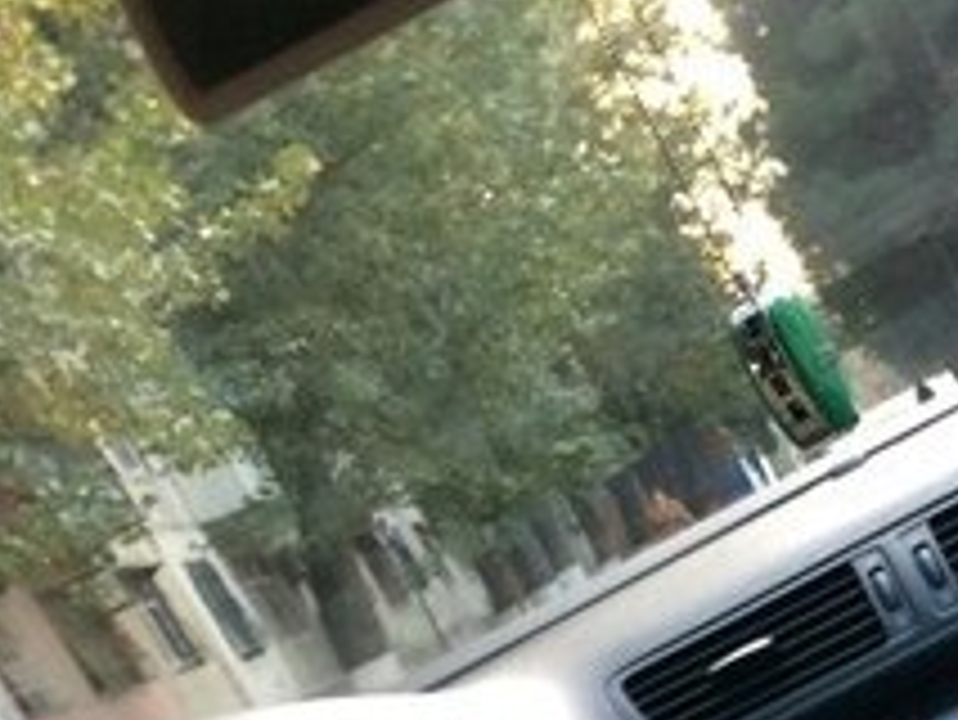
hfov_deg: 20.5
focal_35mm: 90
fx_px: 2492
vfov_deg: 15.5
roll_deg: +26.8
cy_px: 965
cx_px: 1102
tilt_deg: -17.9
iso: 100
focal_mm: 4.15
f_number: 2.2
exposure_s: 1/33
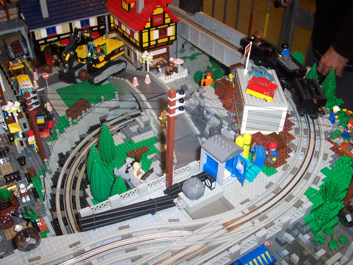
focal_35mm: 37
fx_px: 377
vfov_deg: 38.7
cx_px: 176
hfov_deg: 50.1
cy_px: 132
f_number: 2.8
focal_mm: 5.6
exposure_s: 1/60
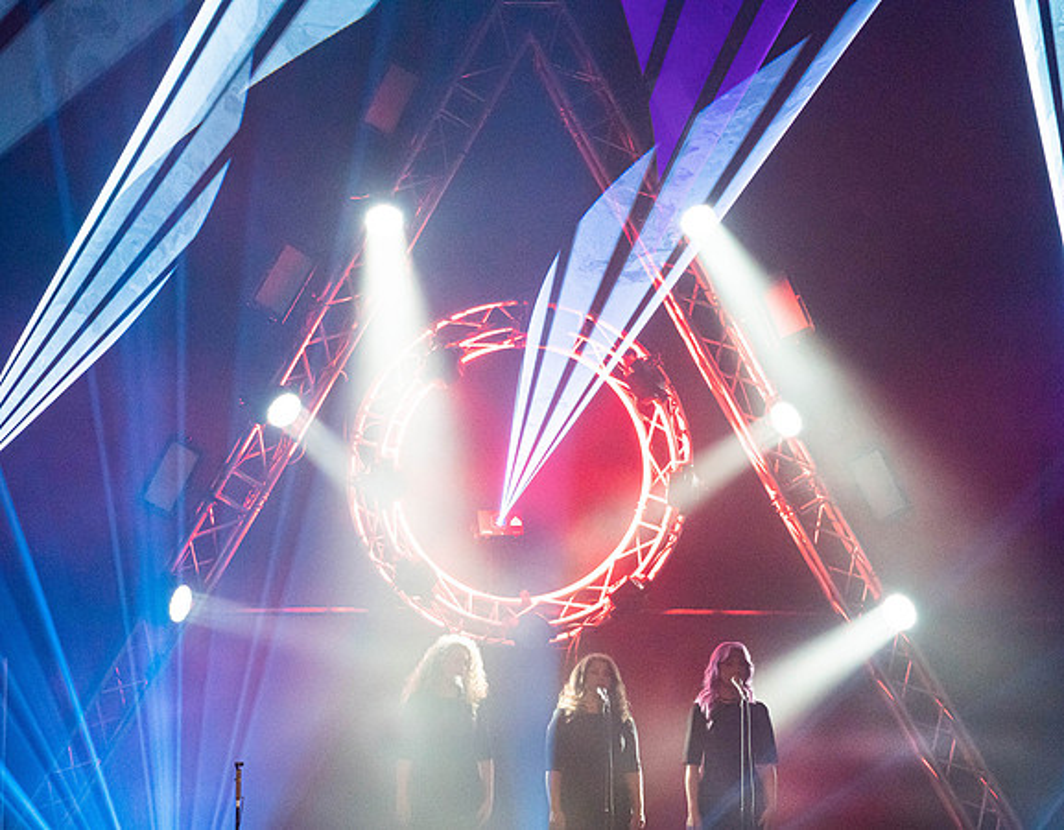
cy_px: 427
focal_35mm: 228
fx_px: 7109
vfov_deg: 6.7
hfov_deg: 8.6
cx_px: 511
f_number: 5.6
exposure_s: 1/250
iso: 8000
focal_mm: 200
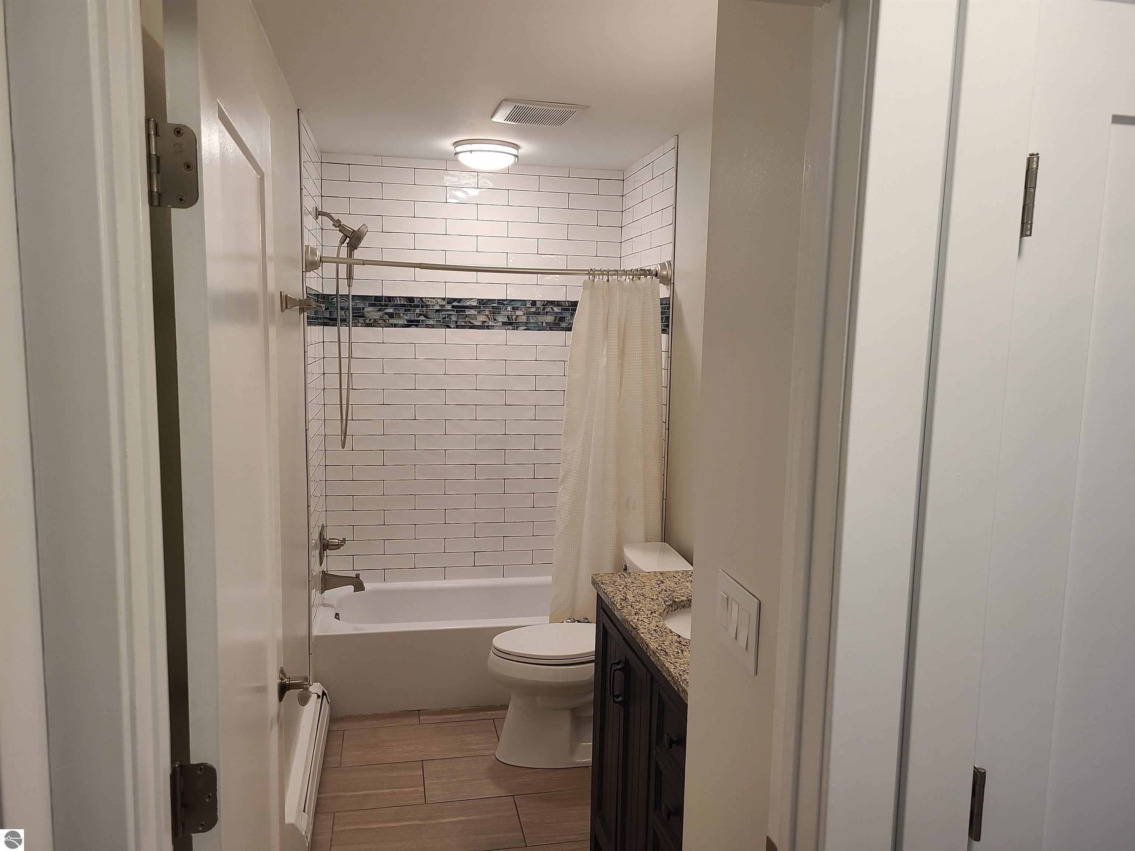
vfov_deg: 53.1
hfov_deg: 67.3
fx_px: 852
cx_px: 568
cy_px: 426
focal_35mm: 26
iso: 64
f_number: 1.8
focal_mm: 5.4
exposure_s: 1/60
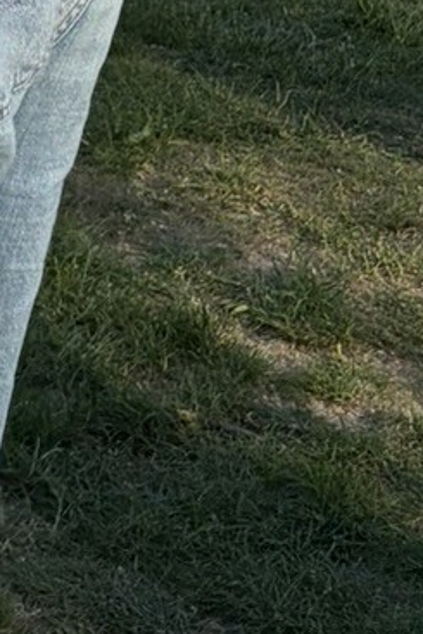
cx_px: -777
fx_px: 2659
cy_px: -408
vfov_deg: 12.7
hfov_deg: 8.0
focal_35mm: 151
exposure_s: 1/1901
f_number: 1.6
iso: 50
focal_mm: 5.96
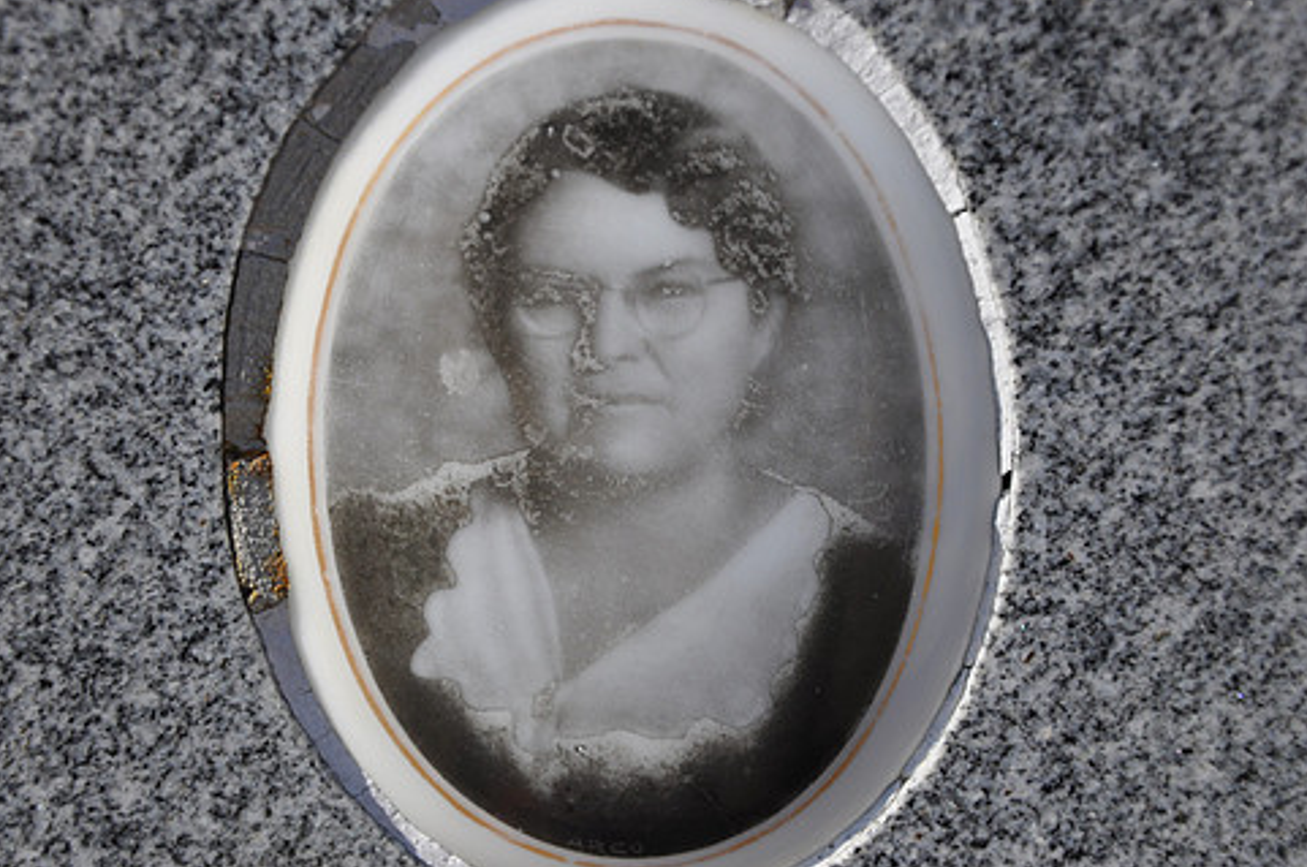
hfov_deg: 19.5
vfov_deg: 13.0
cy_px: 442
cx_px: 622
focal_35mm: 105
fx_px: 3806
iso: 320
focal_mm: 58
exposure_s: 1/500
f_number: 5.6
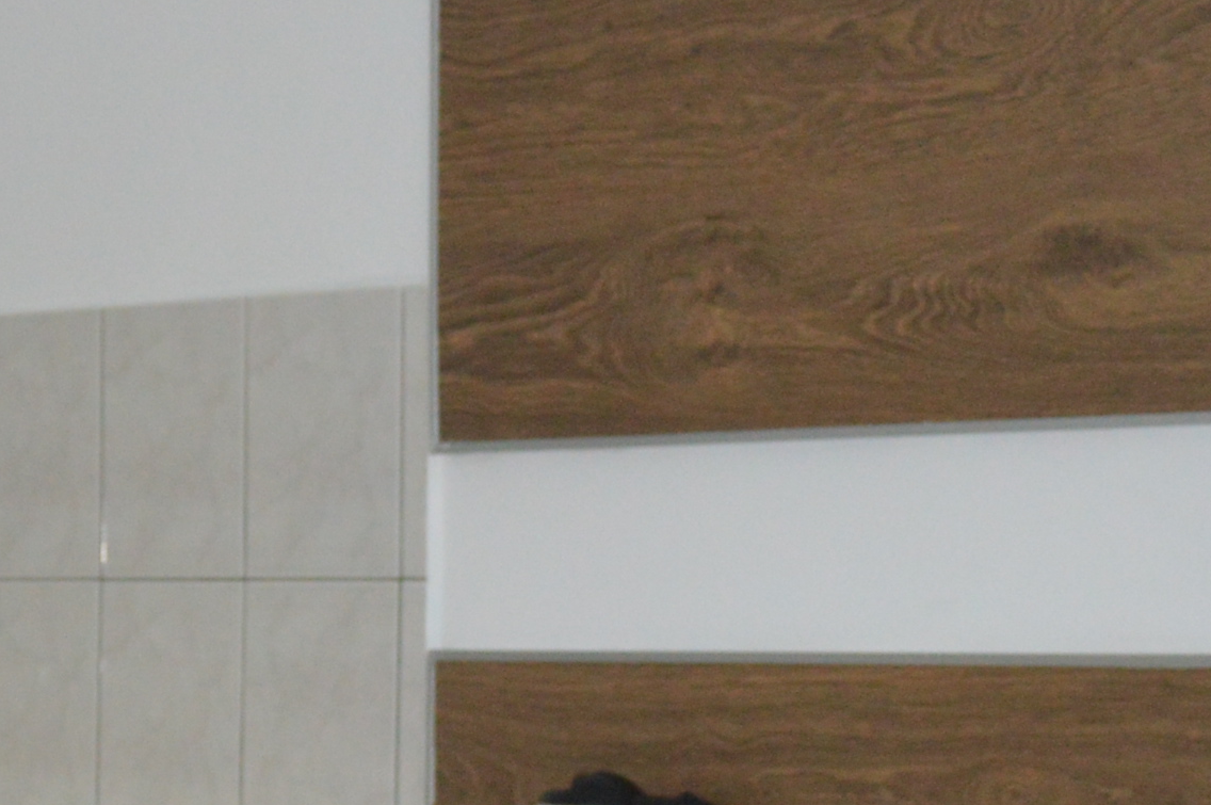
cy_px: 1010
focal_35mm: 143
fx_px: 4805
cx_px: -274
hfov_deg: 13.9
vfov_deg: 9.4
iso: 1000
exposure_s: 1/60
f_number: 4
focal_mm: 24
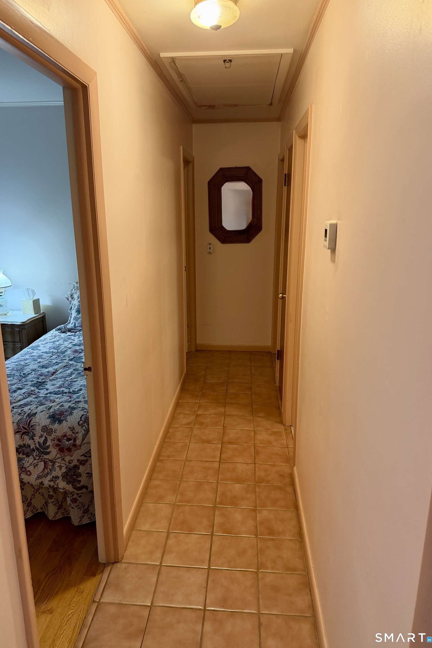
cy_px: 324
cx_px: 207
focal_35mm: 25
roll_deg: -0.2
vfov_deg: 71.5
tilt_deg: -14.3
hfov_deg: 51.3
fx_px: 450
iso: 200
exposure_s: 1/60
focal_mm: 6.76
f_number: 1.78
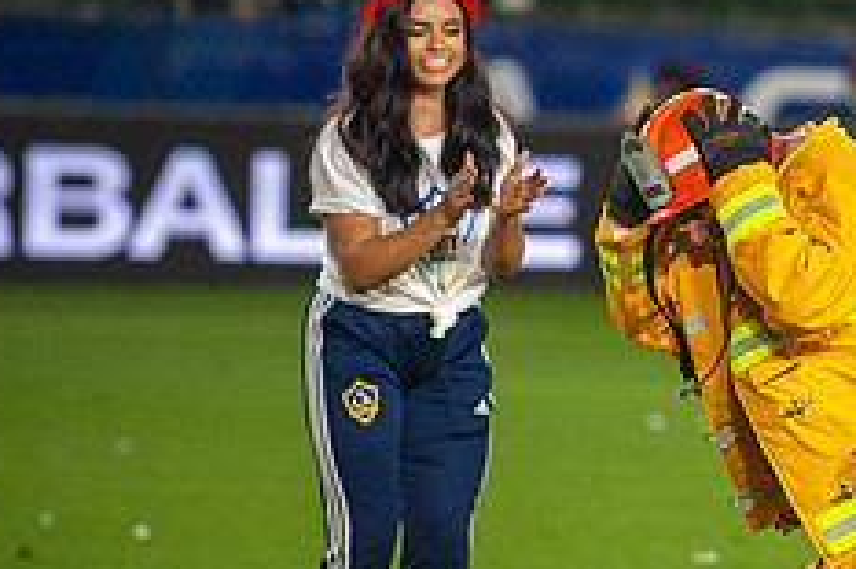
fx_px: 10668
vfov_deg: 3.1
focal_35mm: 449
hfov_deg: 4.6
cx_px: 952
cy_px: 187
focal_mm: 180
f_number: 2.8
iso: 3200
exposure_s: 1/2500
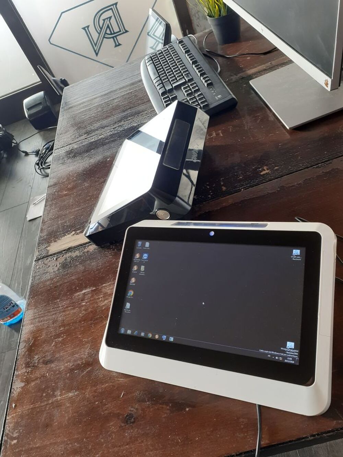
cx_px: 172
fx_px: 357
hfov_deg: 51.4
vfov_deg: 65.3
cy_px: 228
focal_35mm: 27
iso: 80
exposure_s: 1/50
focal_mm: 3.6
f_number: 1.9
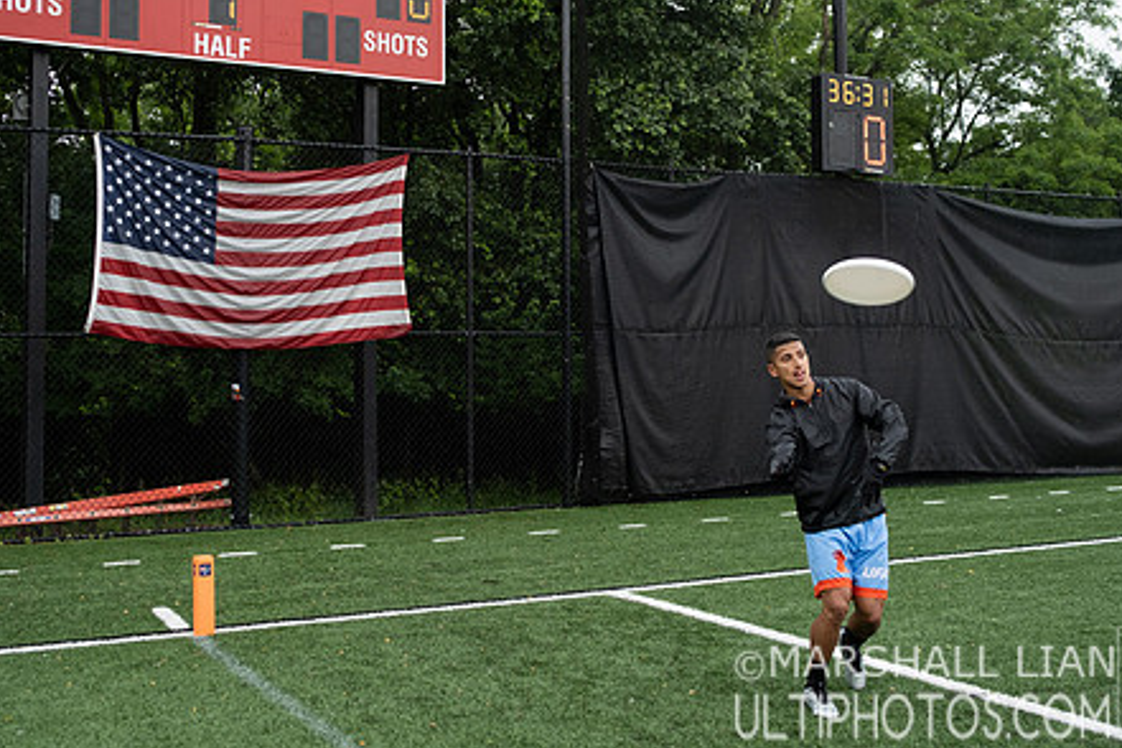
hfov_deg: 42.7
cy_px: 284
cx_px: 572
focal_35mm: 46
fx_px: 1434
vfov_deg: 29.1
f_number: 2.8
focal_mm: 23
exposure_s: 1/800
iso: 320
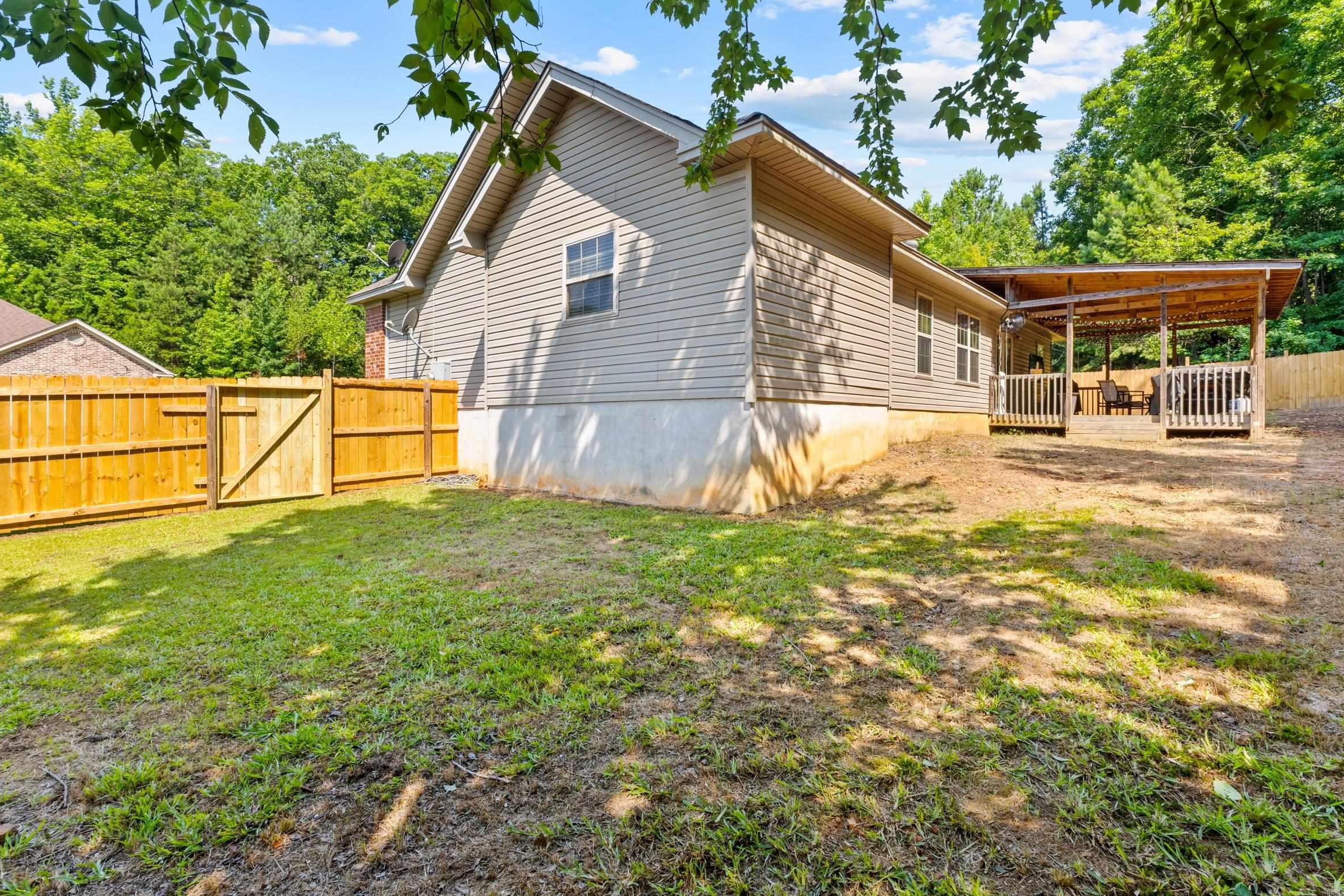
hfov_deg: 96.7
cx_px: 668
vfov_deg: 73.7
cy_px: 422
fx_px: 597
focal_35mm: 16
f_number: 9
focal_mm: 10
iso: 200
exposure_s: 1/50
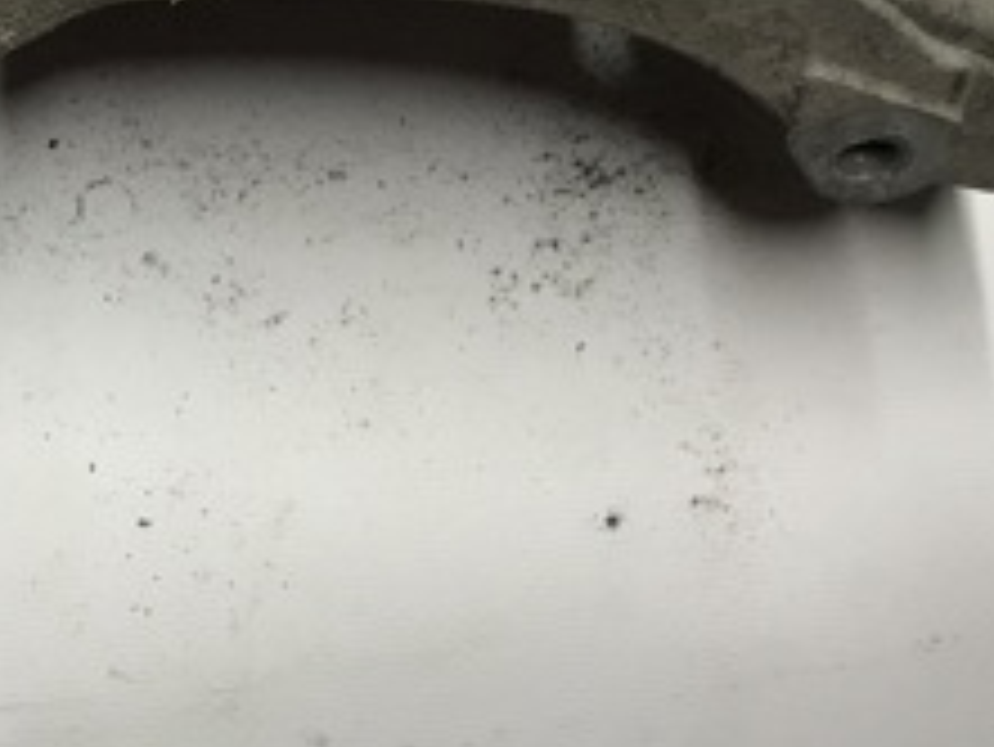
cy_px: 25
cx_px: 90
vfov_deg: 17.8
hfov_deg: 23.4
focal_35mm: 81
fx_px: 2327
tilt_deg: -79.3
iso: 25
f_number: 1.8
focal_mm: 3.99
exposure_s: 1/33
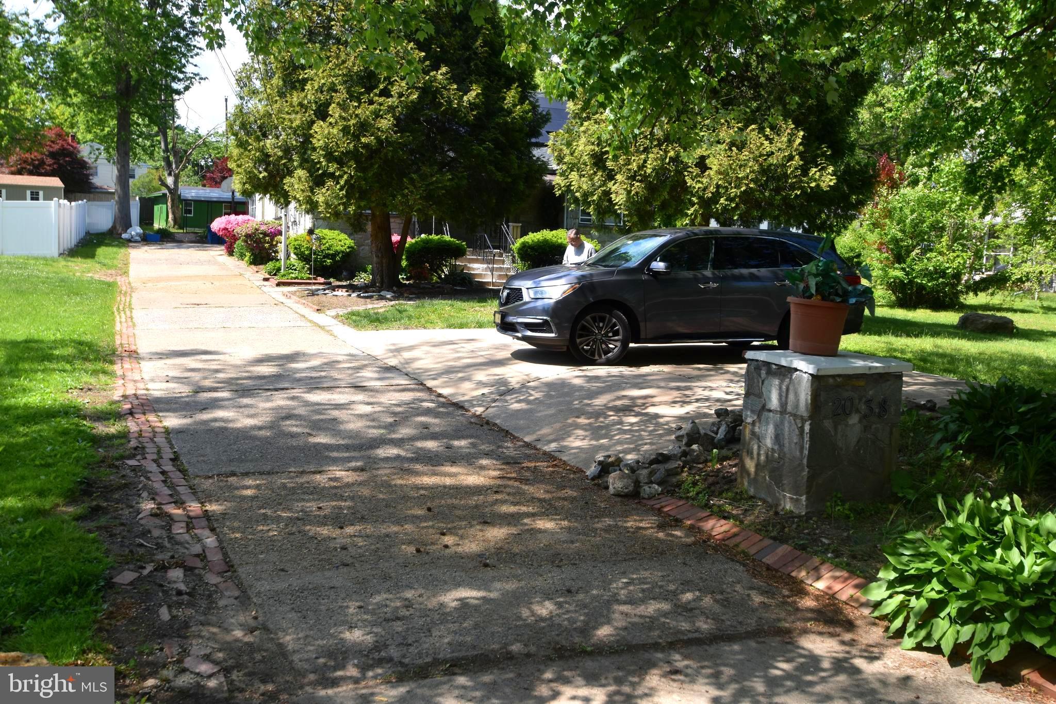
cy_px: 352
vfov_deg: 40.0
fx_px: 968
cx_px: 528
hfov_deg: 57.2
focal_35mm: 33
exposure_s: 1/250
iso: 220
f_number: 8
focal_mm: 22
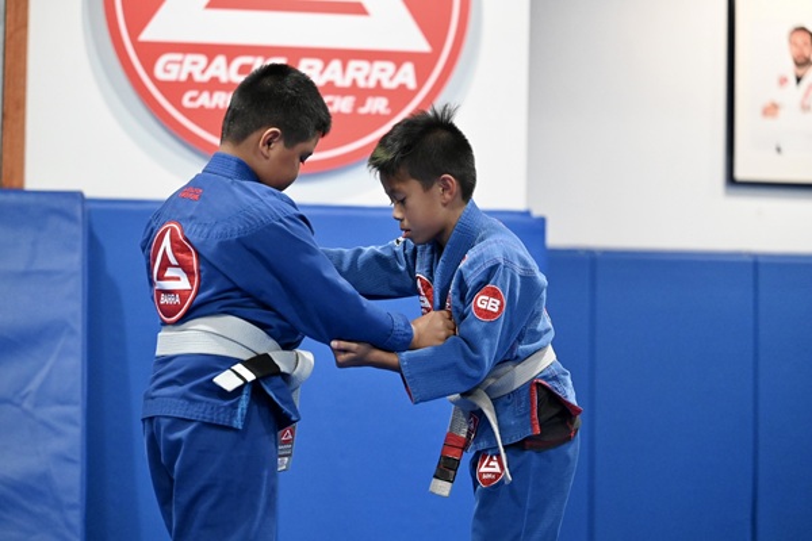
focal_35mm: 115
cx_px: 406
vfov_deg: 11.9
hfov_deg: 17.8
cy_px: 270
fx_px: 2594
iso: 10000
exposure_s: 1/500
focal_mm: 115
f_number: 2.8
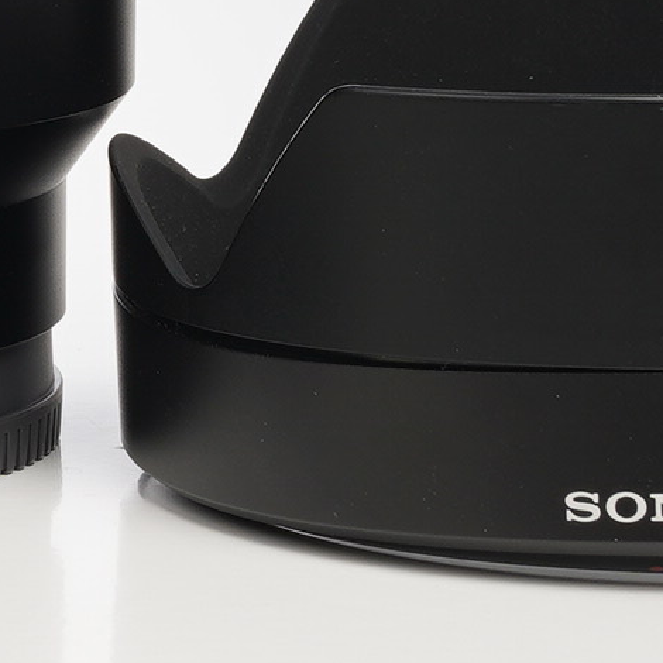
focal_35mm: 299
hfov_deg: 5.8
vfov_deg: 5.8
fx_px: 6479
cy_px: -54
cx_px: -73
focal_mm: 56
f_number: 16
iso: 200
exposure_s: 1/250
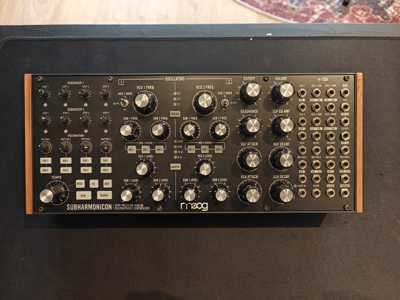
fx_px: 266
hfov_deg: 73.9
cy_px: 150
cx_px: 200
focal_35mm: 23
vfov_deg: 58.9
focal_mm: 6.06
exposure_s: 1/39
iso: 1600
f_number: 1.6
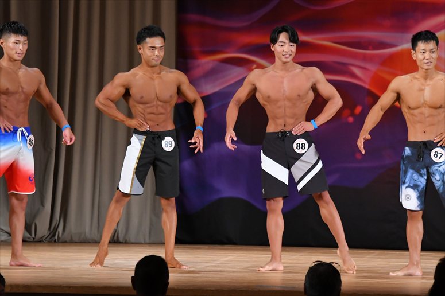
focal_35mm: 240
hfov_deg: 8.6
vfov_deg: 5.7
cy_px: 148
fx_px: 2965
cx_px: 222
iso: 3600
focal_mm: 160
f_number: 5.6
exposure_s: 1/400
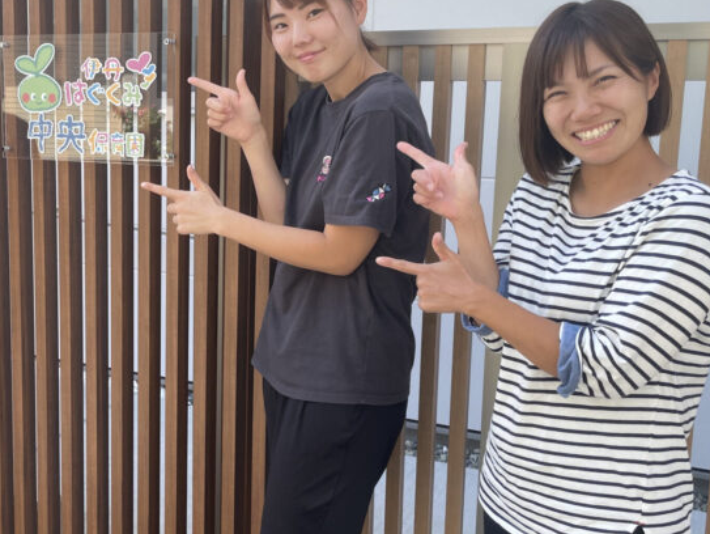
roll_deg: -0.5
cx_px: 157
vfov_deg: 29.7
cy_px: 275
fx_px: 1006
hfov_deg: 37.7
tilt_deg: -8.9
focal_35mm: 49
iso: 32
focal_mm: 4.2
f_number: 1.6
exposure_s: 1/456
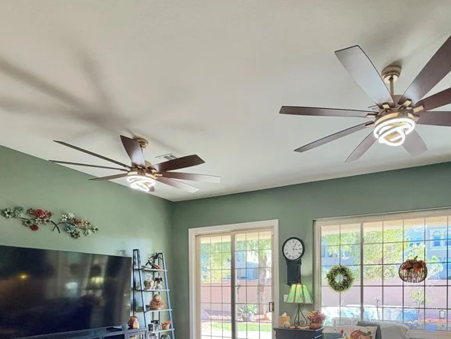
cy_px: 292
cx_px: 287
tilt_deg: -0.1
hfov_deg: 68.1
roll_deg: +0.2
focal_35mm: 25
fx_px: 326
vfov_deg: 50.0
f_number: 2.2
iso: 250
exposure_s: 1/120
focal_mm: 2.22
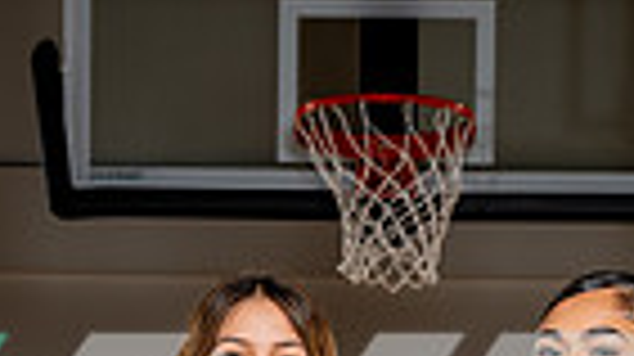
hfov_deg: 11.5
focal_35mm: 187
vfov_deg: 6.2
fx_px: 3141
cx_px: 409
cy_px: 793
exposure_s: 1/250
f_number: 5.6
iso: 200
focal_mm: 56
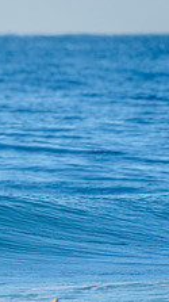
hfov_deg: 0.9
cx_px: -174
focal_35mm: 1366
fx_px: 10911
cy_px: 162
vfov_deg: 1.6
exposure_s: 1/2000
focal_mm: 500
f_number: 5.6
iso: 400
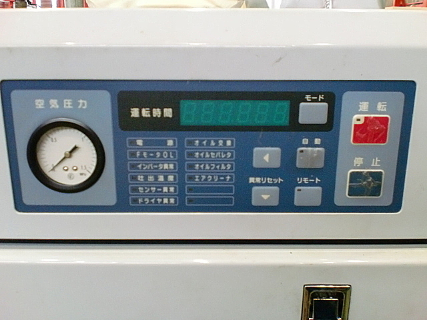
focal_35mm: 35
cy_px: 160
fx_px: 432
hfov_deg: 52.6
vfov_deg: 40.7
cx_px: 214
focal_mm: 6.3
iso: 400
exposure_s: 1/60
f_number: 3.1
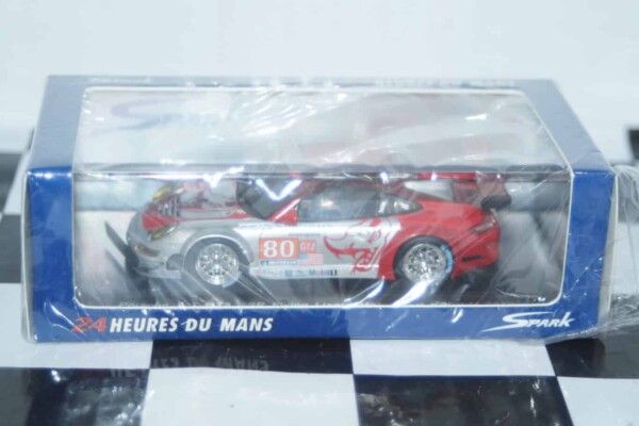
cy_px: 213
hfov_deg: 22.6
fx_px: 1597
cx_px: 320
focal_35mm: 90
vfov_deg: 15.2
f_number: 5.6
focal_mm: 60
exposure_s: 1/100
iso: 500
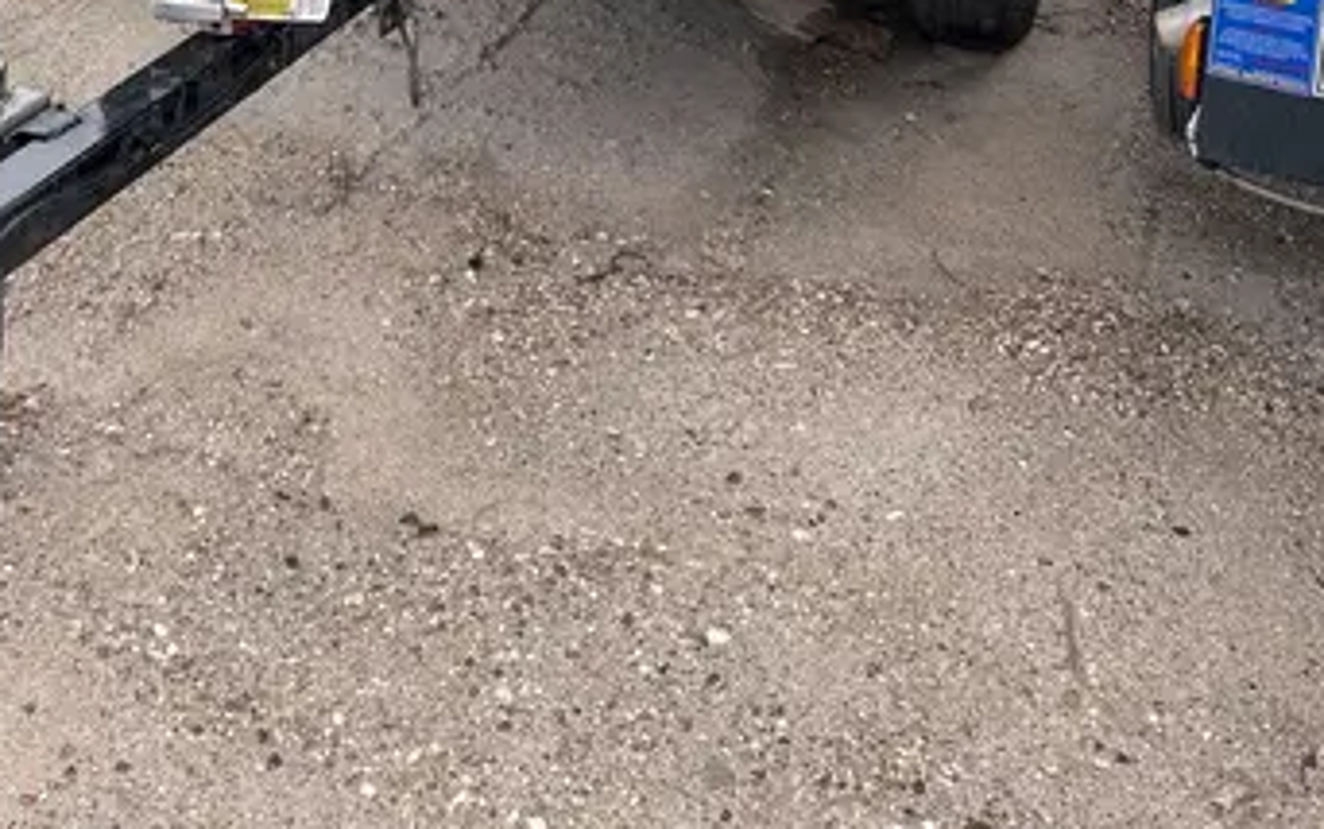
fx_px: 2130
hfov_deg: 33.7
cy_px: -343
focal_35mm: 59
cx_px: 306
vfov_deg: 19.7
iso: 50
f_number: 1.5
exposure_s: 1/471
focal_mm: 5.7
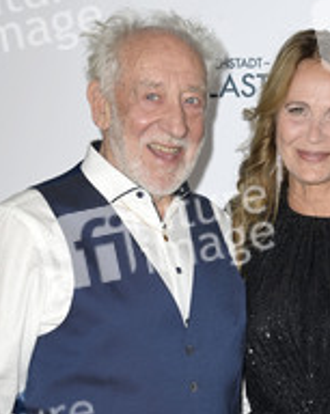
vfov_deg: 14.4
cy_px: 345
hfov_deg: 11.6
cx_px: 226
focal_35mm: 133
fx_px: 1628
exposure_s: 1/250
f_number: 6.3
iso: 640
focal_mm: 68
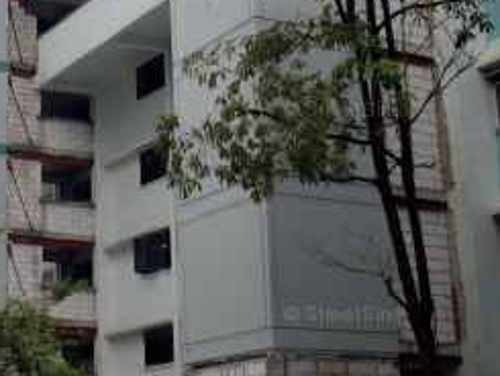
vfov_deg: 17.7
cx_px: 29
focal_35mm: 83
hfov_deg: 22.8
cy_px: 112
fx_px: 1199
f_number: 5.6
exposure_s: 1/80
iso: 80
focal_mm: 6.2
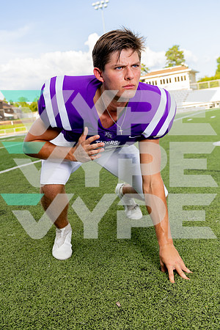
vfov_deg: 50.7
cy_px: 165
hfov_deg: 35.1
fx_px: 348
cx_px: 110
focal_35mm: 38
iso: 200
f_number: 5.6
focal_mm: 38
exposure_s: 1/200
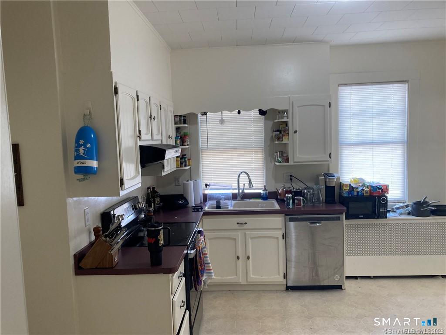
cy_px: 168
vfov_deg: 49.7
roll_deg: +1.9
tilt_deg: -4.5
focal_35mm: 28
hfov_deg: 63.4
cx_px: 223
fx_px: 361
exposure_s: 1/60
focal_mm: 3.99
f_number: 1.8
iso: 64
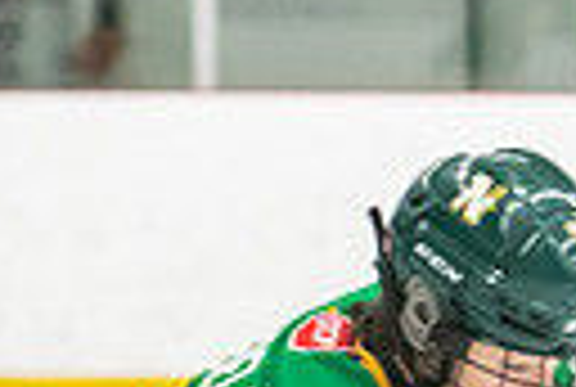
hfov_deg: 3.6
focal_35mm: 571
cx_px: 422
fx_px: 9157
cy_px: 566
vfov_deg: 2.4
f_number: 2.8
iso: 3200
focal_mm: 92
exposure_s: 1/800
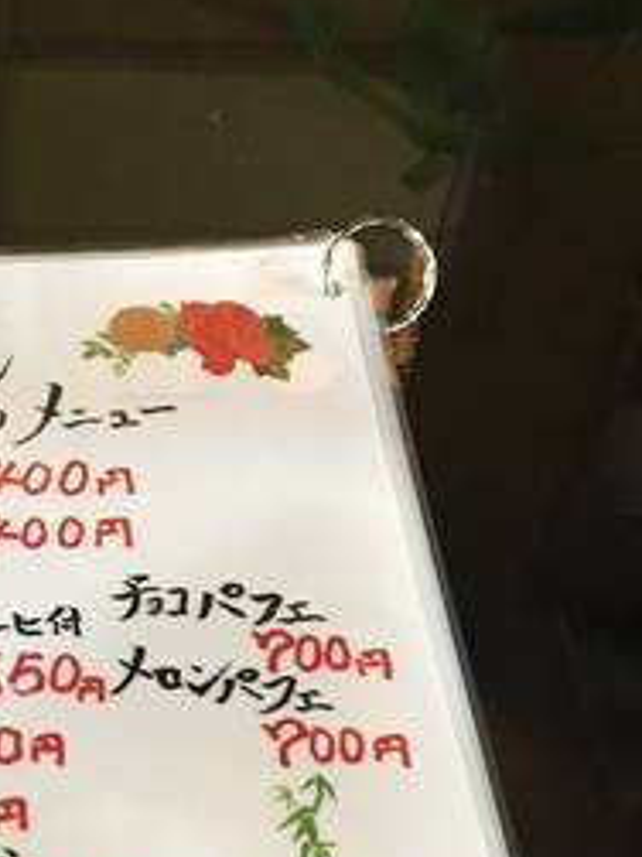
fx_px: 1831
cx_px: -123
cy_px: 519
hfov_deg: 18.8
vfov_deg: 26.3
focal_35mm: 74
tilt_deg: -45.7
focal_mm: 4.15
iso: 320
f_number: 2.2
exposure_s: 1/15
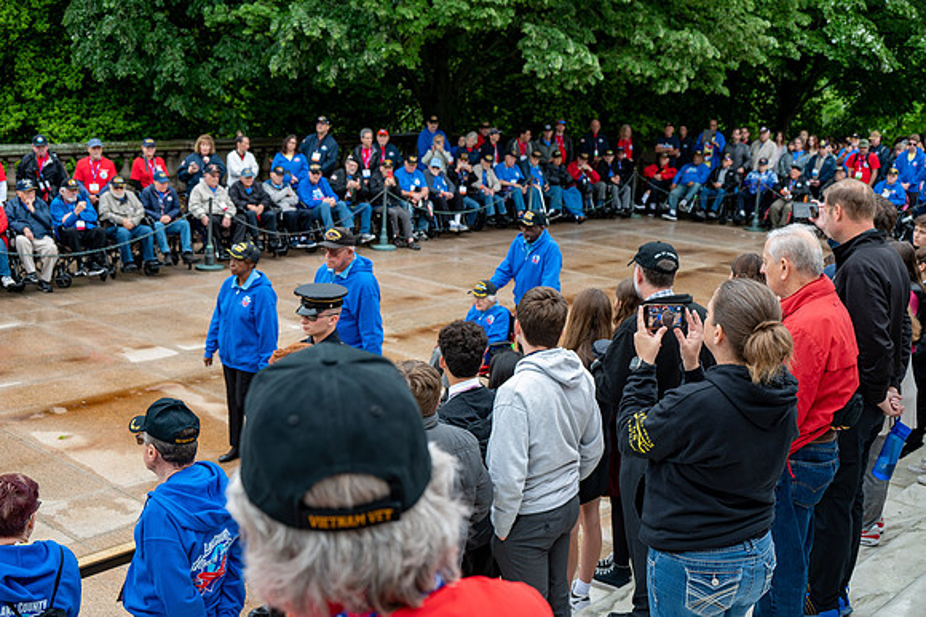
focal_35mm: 42
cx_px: 463
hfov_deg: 46.4
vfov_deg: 31.9
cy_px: 308
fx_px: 1080
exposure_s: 1/100
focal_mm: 42
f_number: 6.3
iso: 320
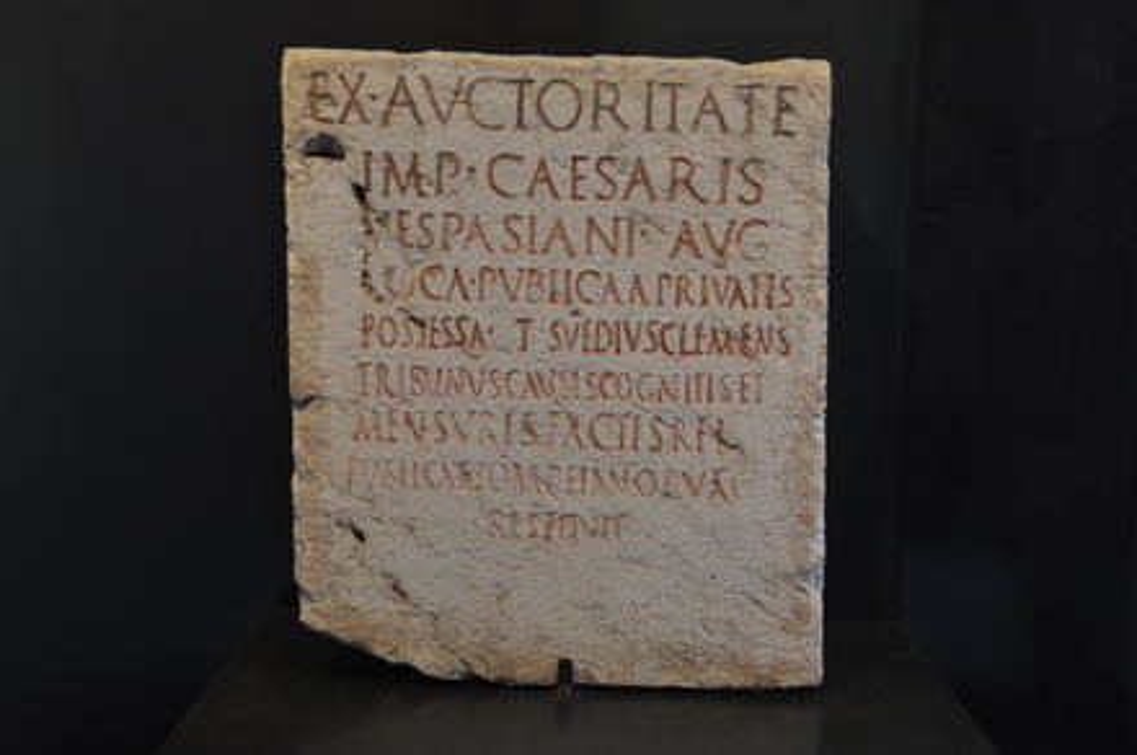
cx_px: 568
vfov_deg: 28.9
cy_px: 378
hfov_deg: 42.4
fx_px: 1466
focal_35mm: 46
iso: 400
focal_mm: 31
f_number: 4
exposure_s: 1/13
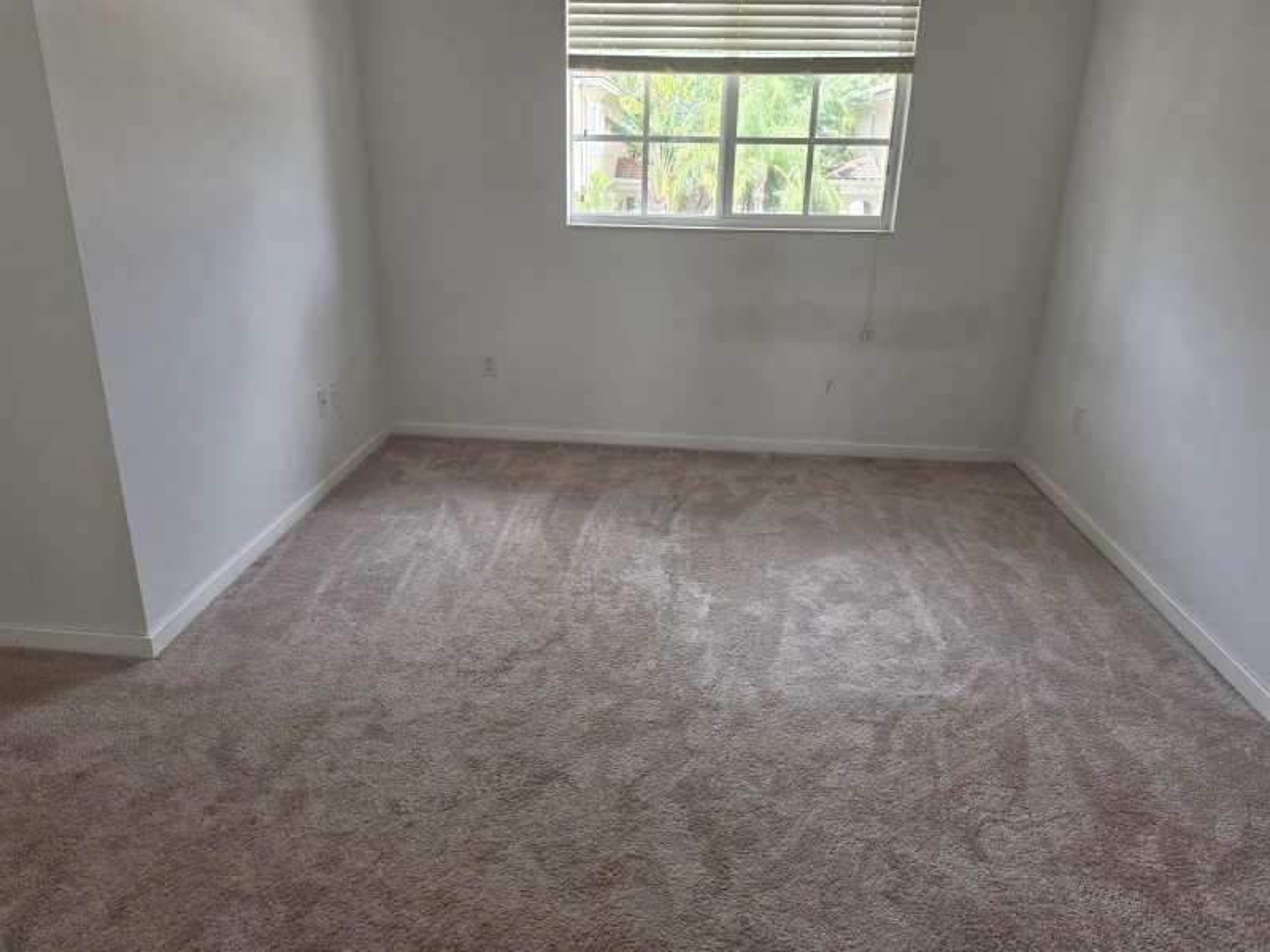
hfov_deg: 73.9
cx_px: 635
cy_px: 476
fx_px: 844
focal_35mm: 23
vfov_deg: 58.9
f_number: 1.4
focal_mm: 6.5
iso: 50
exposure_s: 1/180
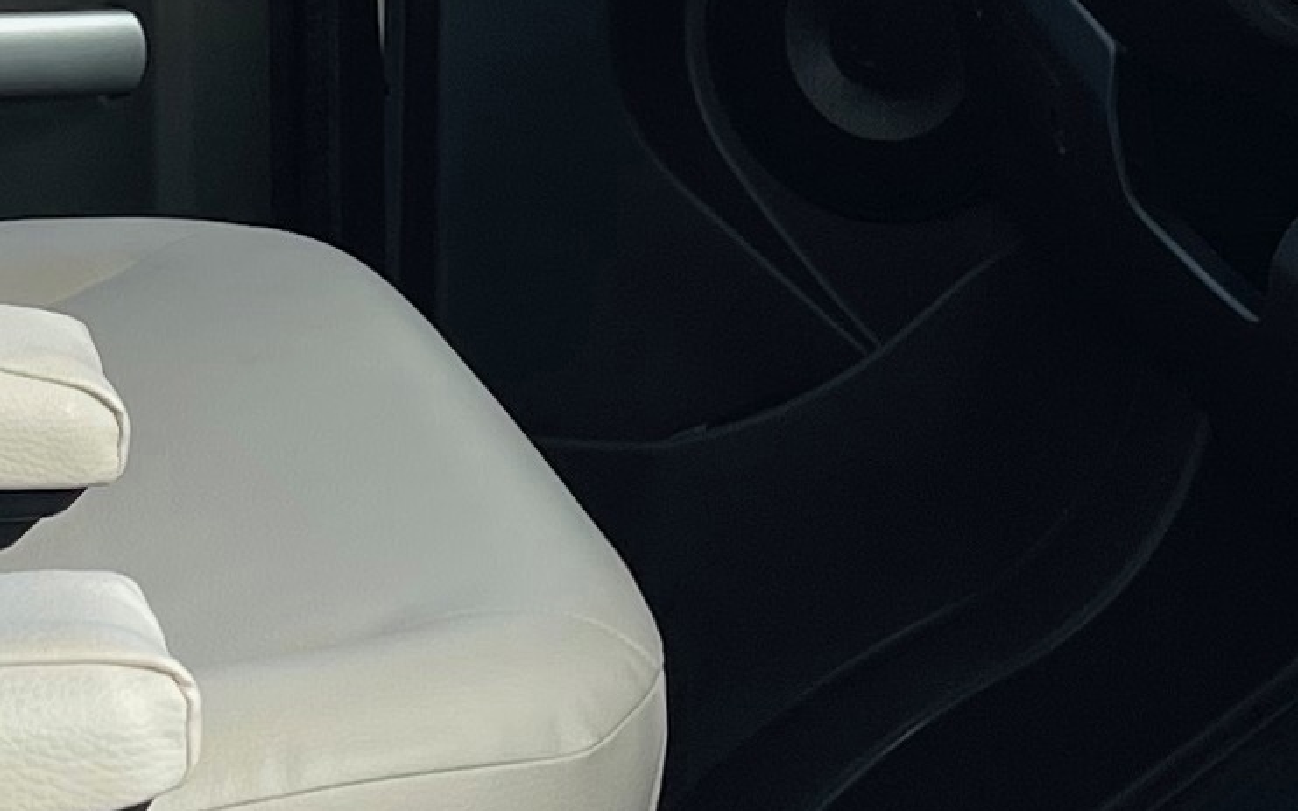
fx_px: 5058
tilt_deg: -9.9
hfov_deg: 14.6
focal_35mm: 143
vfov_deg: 8.9
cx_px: 504
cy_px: -392
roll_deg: +0.5
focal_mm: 5.1
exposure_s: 1/1038
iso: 32
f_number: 1.6
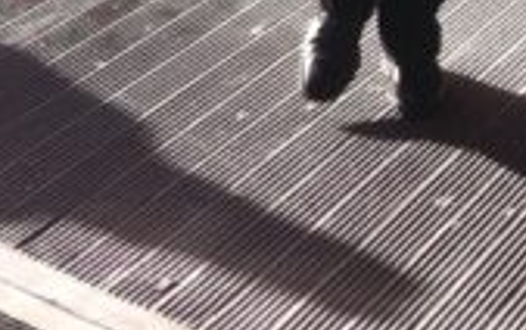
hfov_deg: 11.7
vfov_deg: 7.5
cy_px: -311
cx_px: 871
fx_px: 2411
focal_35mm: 168
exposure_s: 1/305
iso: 80
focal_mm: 3.85
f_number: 2.8
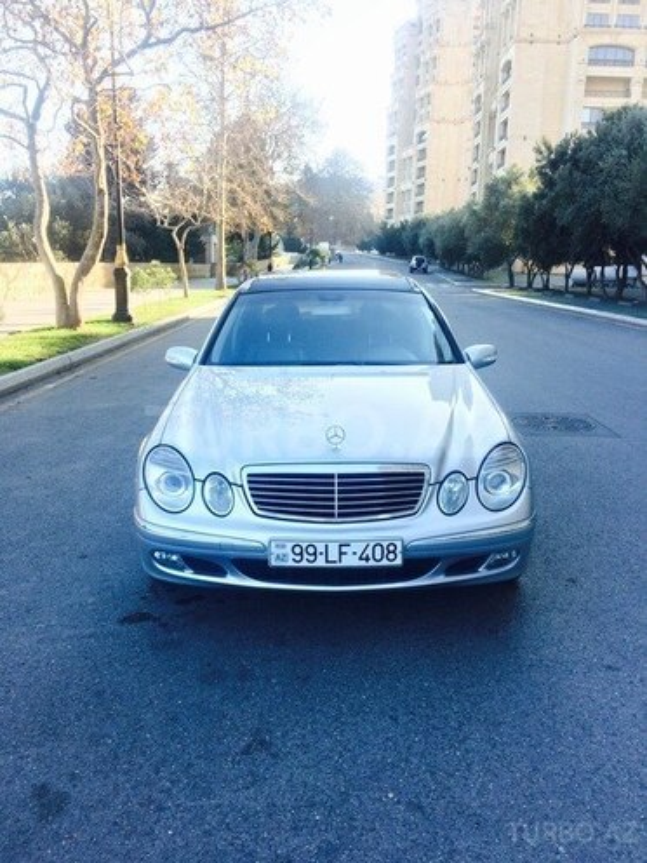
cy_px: 432
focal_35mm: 29
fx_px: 723
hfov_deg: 48.2
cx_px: 324
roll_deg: +0.1
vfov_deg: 61.7
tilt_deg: -13.8
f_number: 2.2
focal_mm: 4.15
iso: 32
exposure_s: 1/241
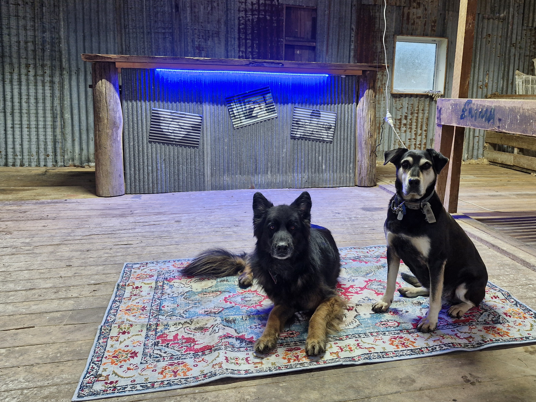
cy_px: 155
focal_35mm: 29
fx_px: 449
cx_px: 312
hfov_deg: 61.3
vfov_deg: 47.9
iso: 250
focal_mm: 5.54
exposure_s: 1/100
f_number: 1.8
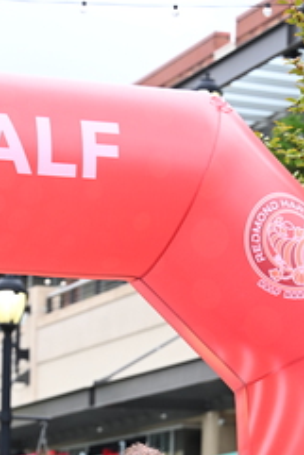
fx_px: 2340
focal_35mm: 185
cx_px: 182
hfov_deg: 7.4
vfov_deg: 11.0
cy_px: 502
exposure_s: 1/1600
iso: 640
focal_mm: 81
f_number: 2.8
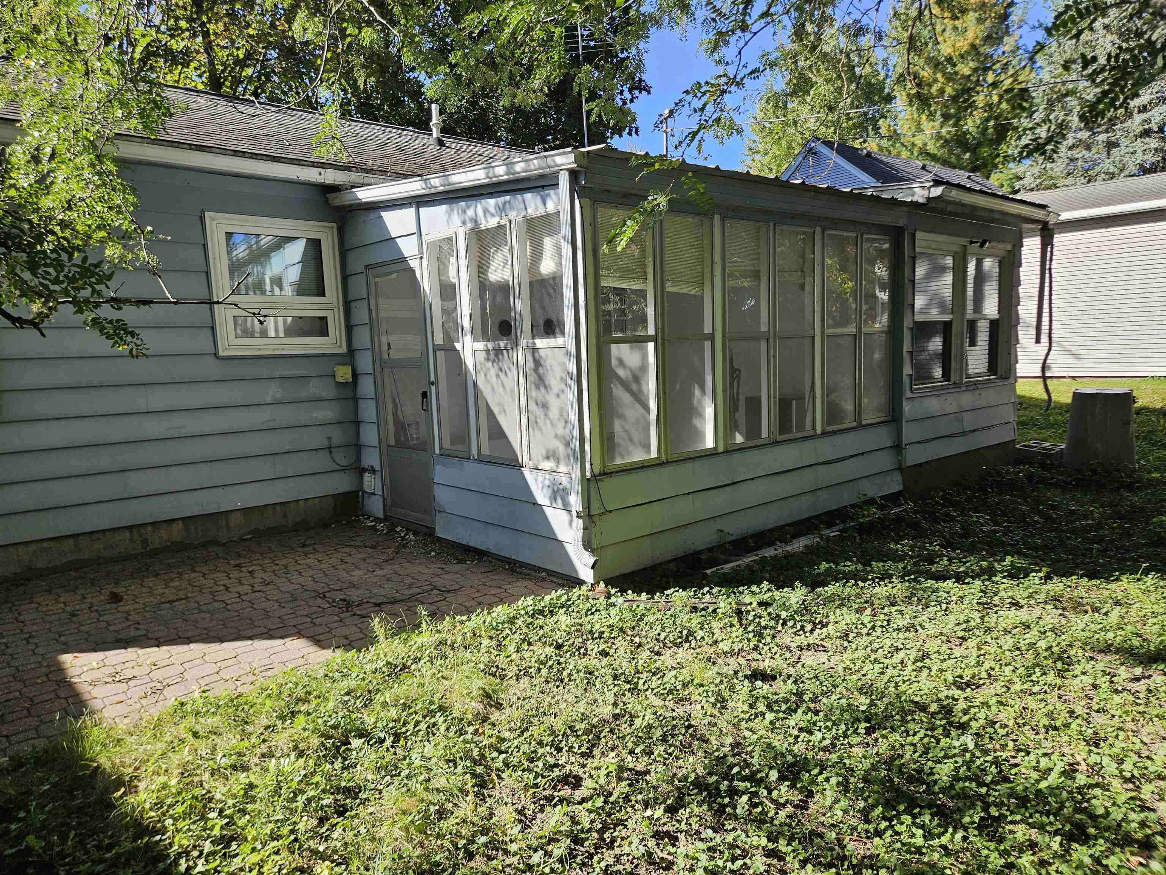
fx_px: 775
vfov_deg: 58.9
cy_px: 438
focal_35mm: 23
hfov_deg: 73.9
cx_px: 583
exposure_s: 1/591
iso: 25
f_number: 1.8
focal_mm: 5.4
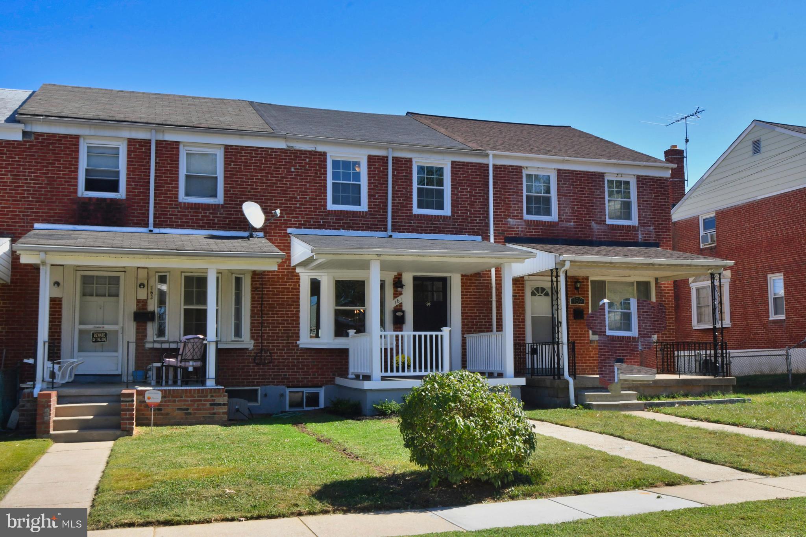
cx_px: 403
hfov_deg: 53.1
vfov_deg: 36.9
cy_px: 268
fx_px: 806
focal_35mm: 36
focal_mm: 24
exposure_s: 1/200
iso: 500
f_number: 18
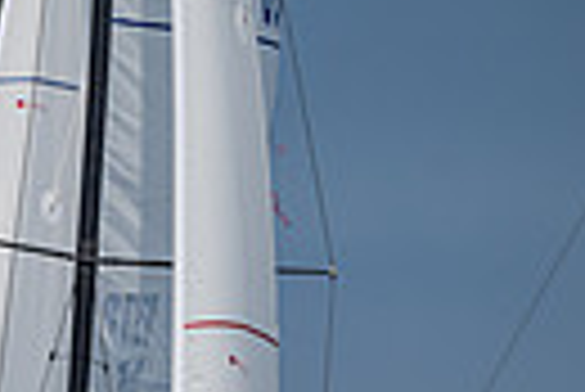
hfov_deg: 1.7
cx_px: -324
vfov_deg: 1.1
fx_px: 20286
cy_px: 728
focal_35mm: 1247
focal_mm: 280
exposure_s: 1/2500
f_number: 6.3
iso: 400
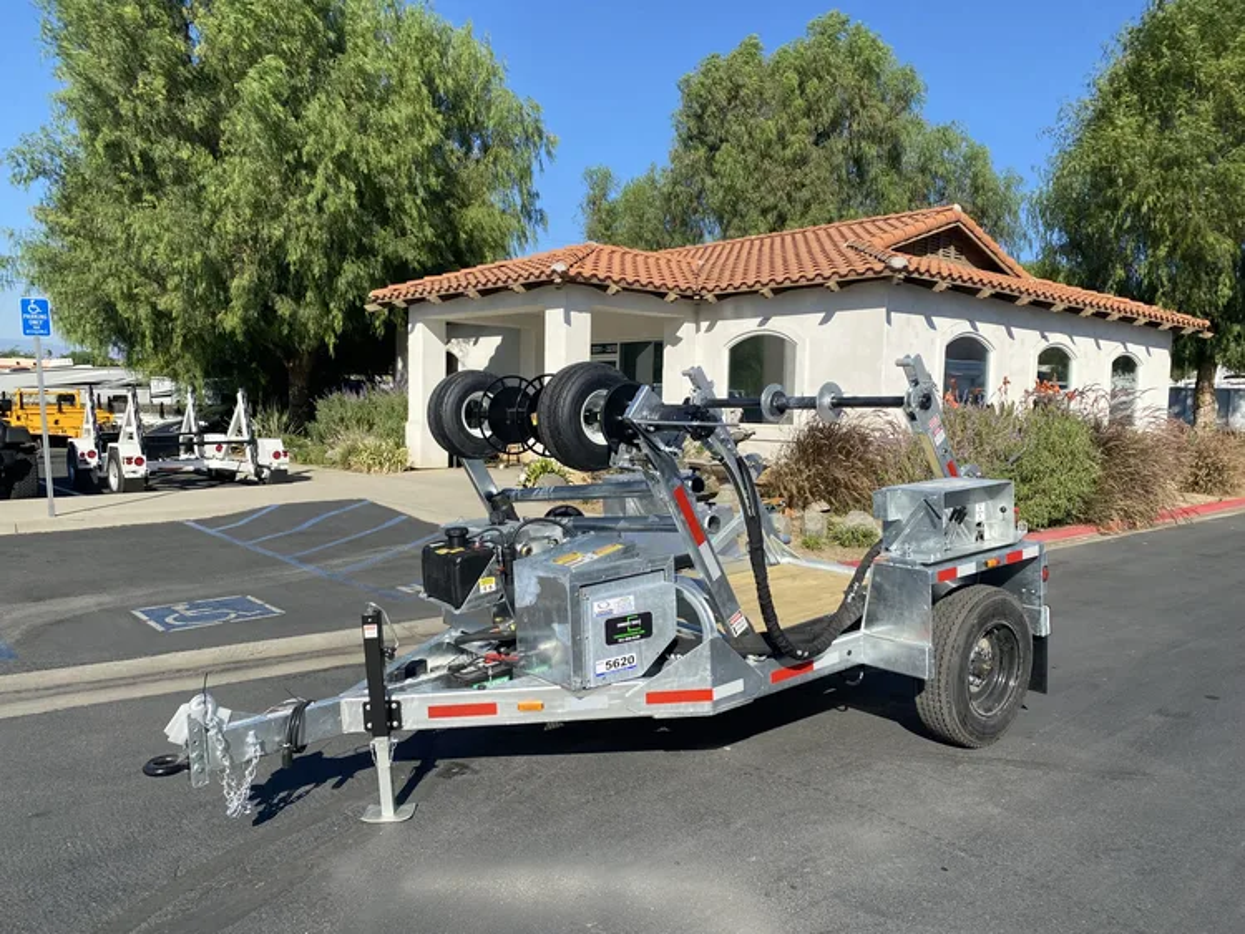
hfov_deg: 67.3
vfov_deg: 53.1
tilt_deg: -4.6
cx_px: 622
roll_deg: -1.9
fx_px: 935
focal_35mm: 26
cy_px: 467
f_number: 1.8
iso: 32
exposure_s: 1/2625
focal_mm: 4.25
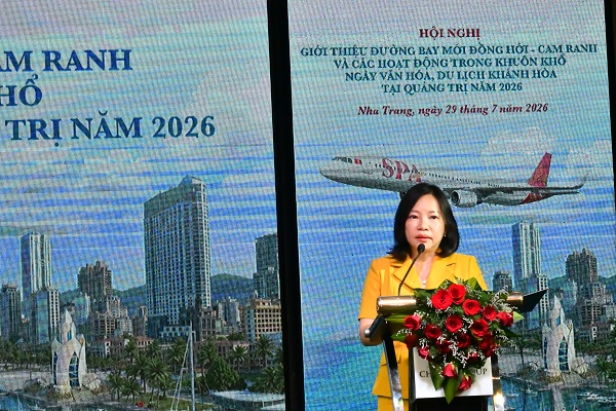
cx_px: 308
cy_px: 206
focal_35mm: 142
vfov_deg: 9.7
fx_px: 2430
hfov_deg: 14.4
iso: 12800
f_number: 32
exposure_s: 1/125
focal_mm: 95
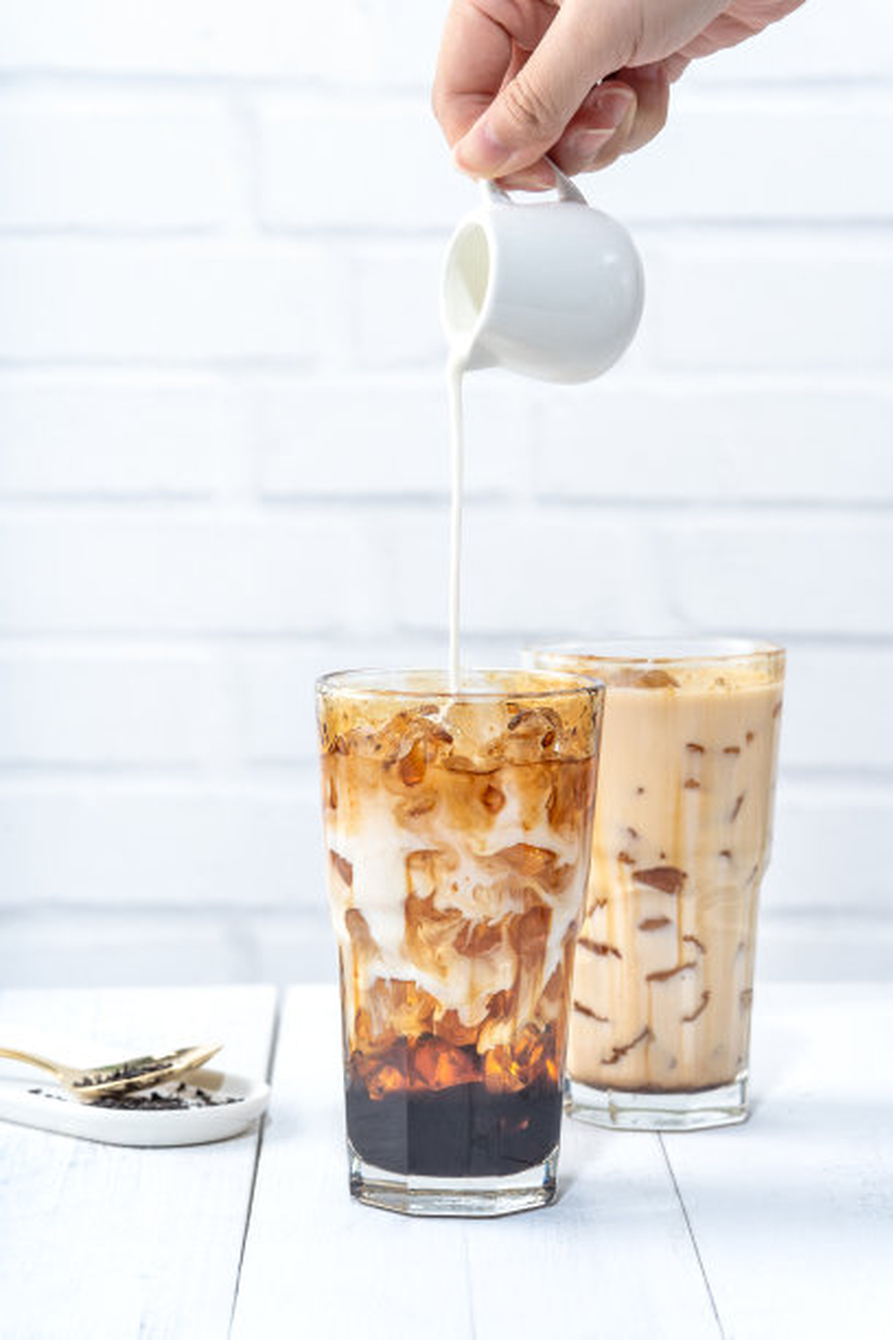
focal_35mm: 98
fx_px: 3646
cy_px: 670
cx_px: 446
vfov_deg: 20.8
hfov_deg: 14.0
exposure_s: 1/250
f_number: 11
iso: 100
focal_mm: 98
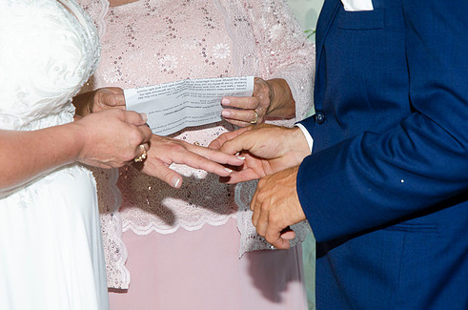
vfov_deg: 11.0
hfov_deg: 16.6
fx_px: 1608
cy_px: 149
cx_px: 250
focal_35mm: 124
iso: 400
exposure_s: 1/125
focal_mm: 70
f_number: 5.6
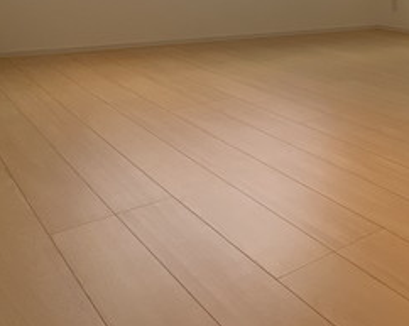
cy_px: -2
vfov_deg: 32.7
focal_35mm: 42
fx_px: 508
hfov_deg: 36.6
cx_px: 456
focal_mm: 1.54
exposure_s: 1/287
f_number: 2.4
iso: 20
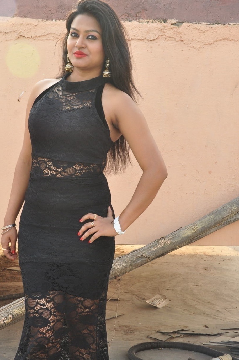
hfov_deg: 16.4
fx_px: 829
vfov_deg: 24.5
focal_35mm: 83
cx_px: 89
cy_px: 212
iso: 400
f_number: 9
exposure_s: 1/125
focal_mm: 42
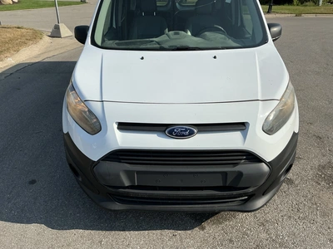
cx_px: 166
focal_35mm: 28
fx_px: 269
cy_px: 124
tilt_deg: -25.3
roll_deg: -0.3
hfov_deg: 63.4
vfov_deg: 49.7
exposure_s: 1/3322
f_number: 1.8
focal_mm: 3
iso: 25
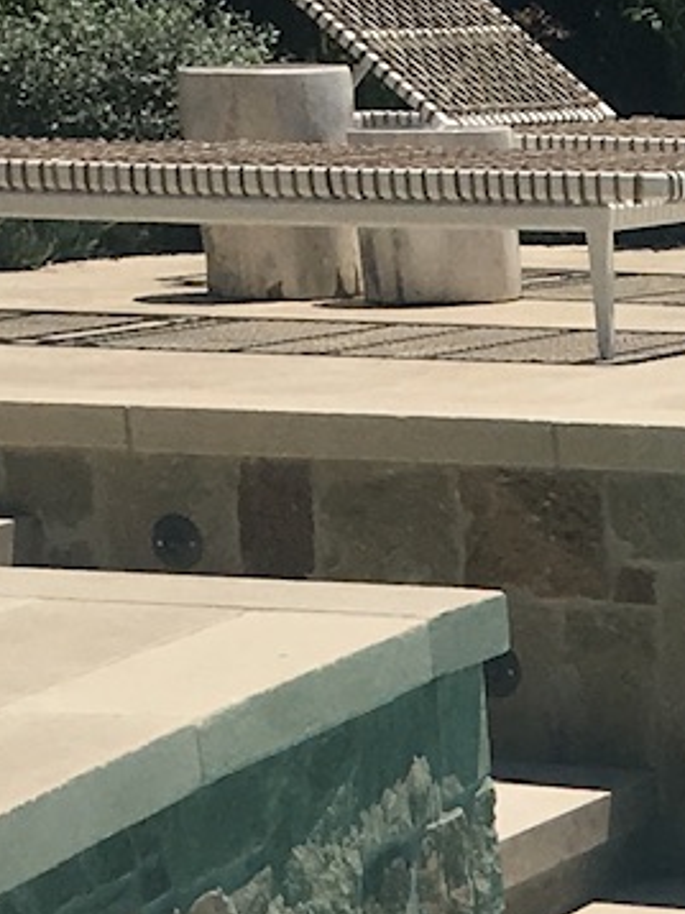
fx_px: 4385
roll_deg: -0.2
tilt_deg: -21.8
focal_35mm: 166
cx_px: 1337
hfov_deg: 8.5
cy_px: 1746
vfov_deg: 11.0
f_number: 2.2
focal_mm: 4.15
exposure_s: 1/5128
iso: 25
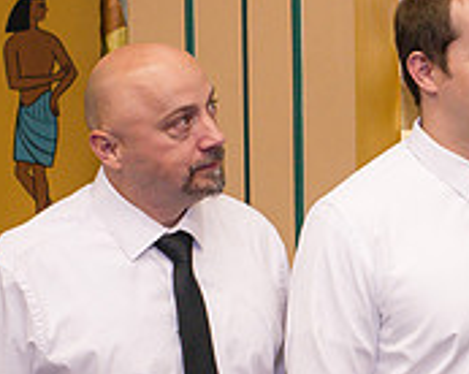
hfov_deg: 11.0
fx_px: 2385
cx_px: 616
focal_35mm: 172
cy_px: 247
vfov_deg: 9.0
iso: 800
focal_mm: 50
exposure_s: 1/125
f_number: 5
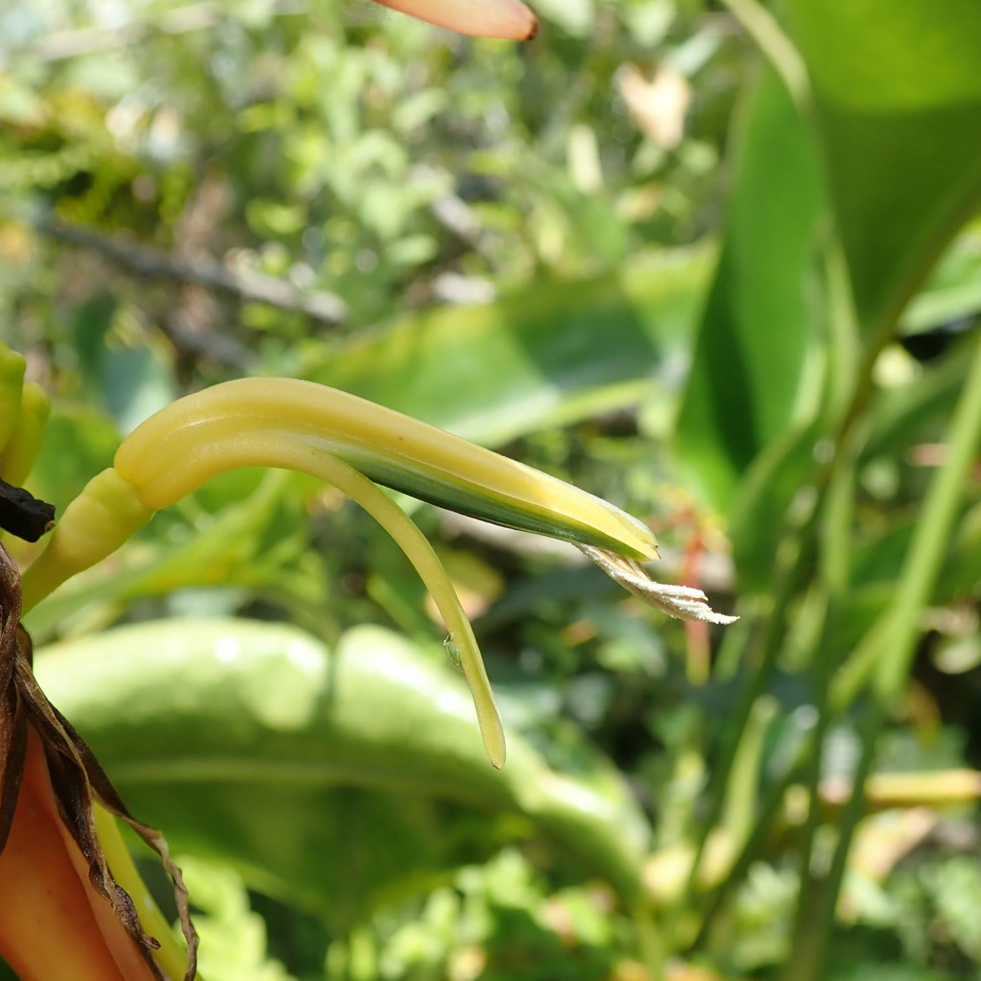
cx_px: 412
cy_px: 495
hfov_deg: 45.9
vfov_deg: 46.0
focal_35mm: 36
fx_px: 1154
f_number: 3.2
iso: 100
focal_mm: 5.5
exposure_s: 1/320
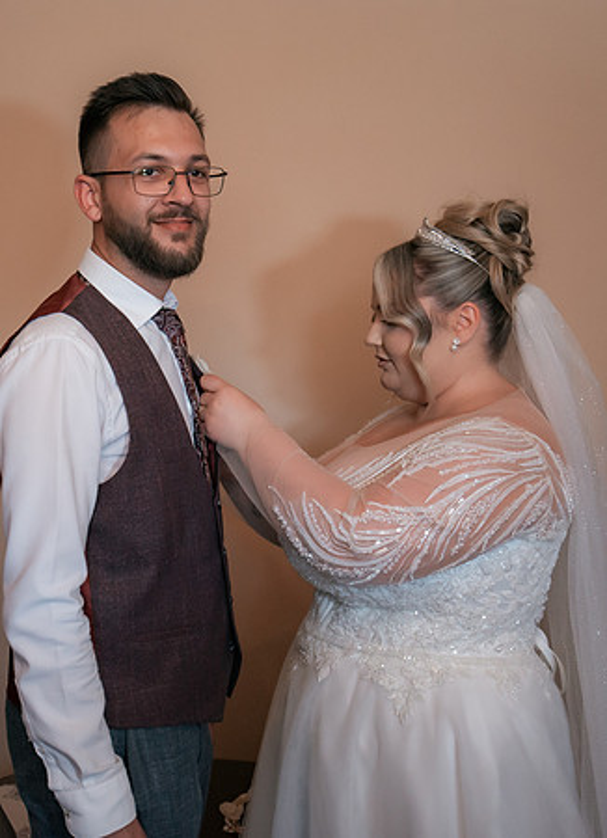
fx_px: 1091
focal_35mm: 46
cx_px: 172
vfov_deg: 42.0
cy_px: 417
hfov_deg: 30.7
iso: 1600
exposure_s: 1/320
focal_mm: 30
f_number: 2.8
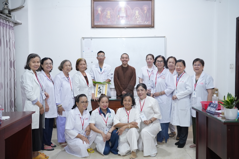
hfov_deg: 54.4
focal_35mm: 35
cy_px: 80
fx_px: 232
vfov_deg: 37.9
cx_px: 120
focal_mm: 35
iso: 2500
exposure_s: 1/200
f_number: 2.8
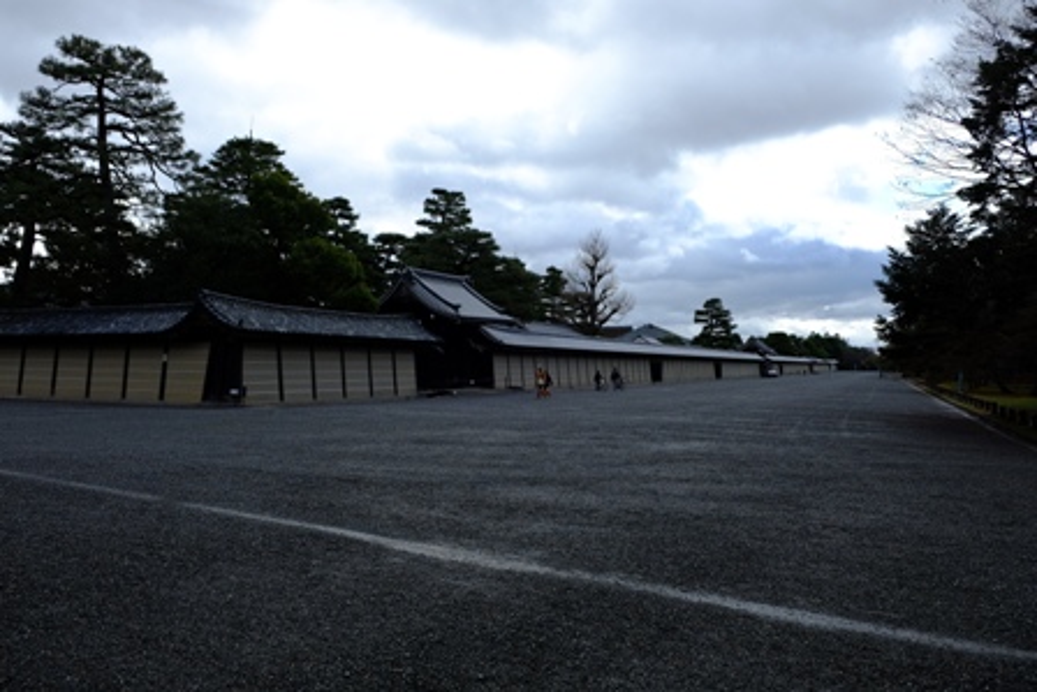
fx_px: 778
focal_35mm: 27
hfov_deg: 67.4
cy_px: 346
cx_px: 518
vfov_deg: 48.0
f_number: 5
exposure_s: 1/480
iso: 200
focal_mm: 18
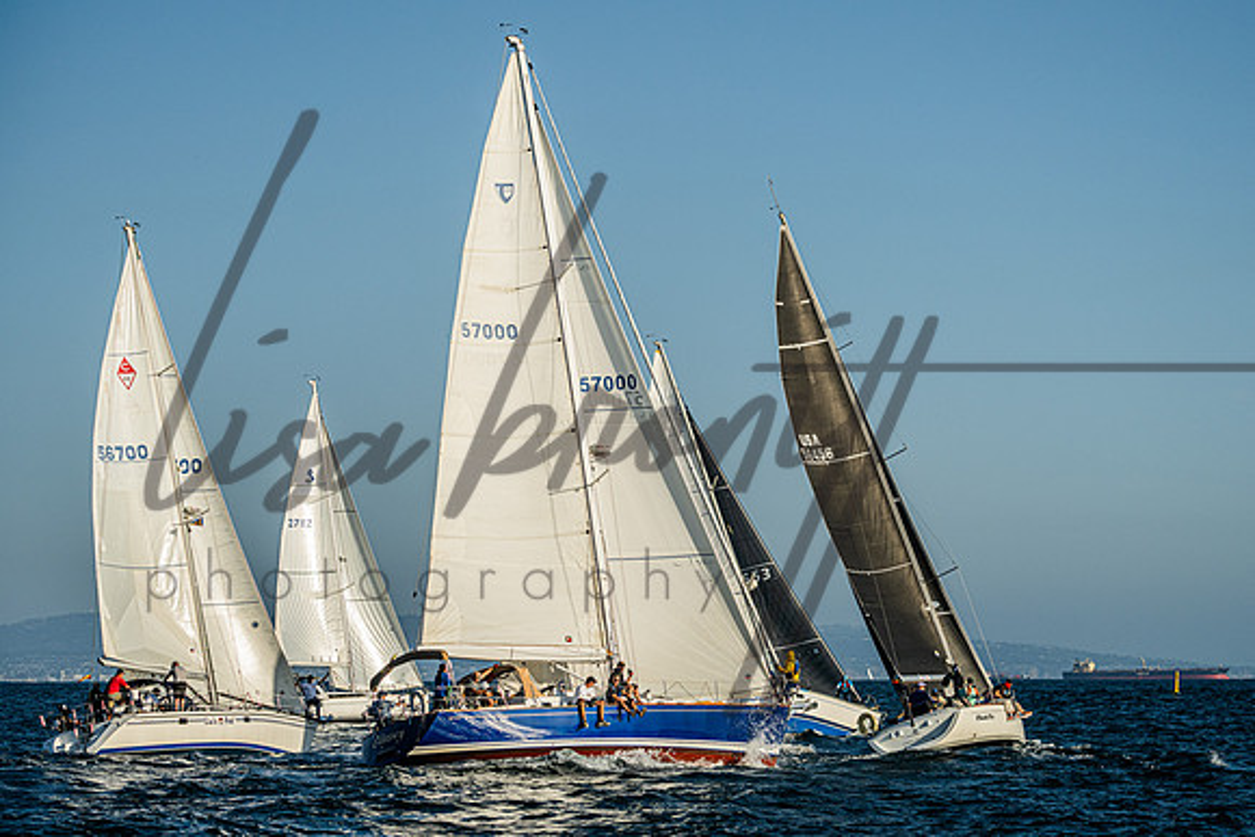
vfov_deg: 11.3
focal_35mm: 121
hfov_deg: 16.9
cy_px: 449
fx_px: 4223
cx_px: 714
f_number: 5.6
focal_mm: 100
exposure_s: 1/5000
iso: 400
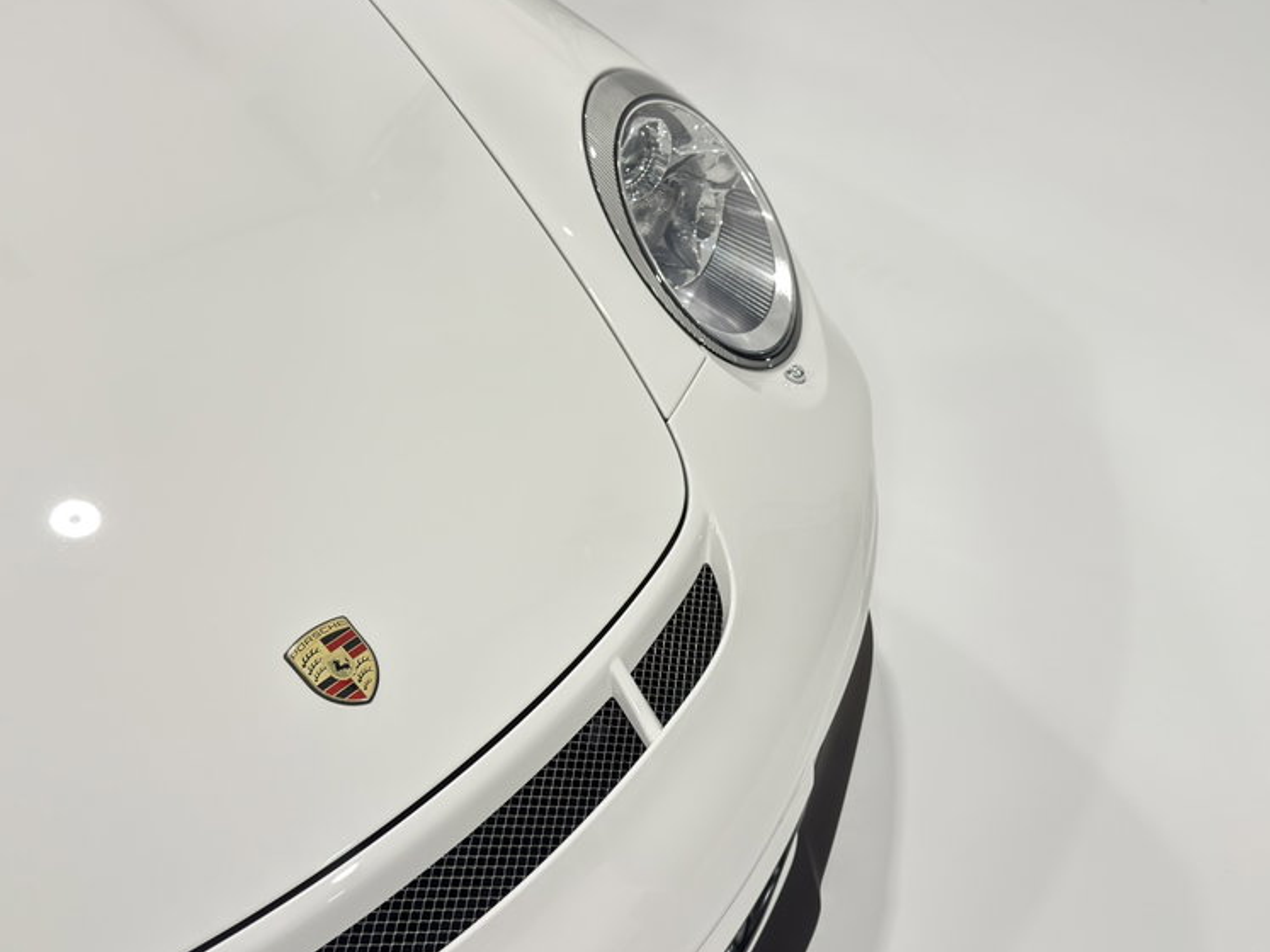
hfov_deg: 51.4
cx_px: 639
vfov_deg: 39.6
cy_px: 468
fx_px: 1321
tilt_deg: -40.2
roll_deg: -0.8
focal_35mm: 36
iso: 125
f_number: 1.78
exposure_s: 1/120
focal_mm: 6.76
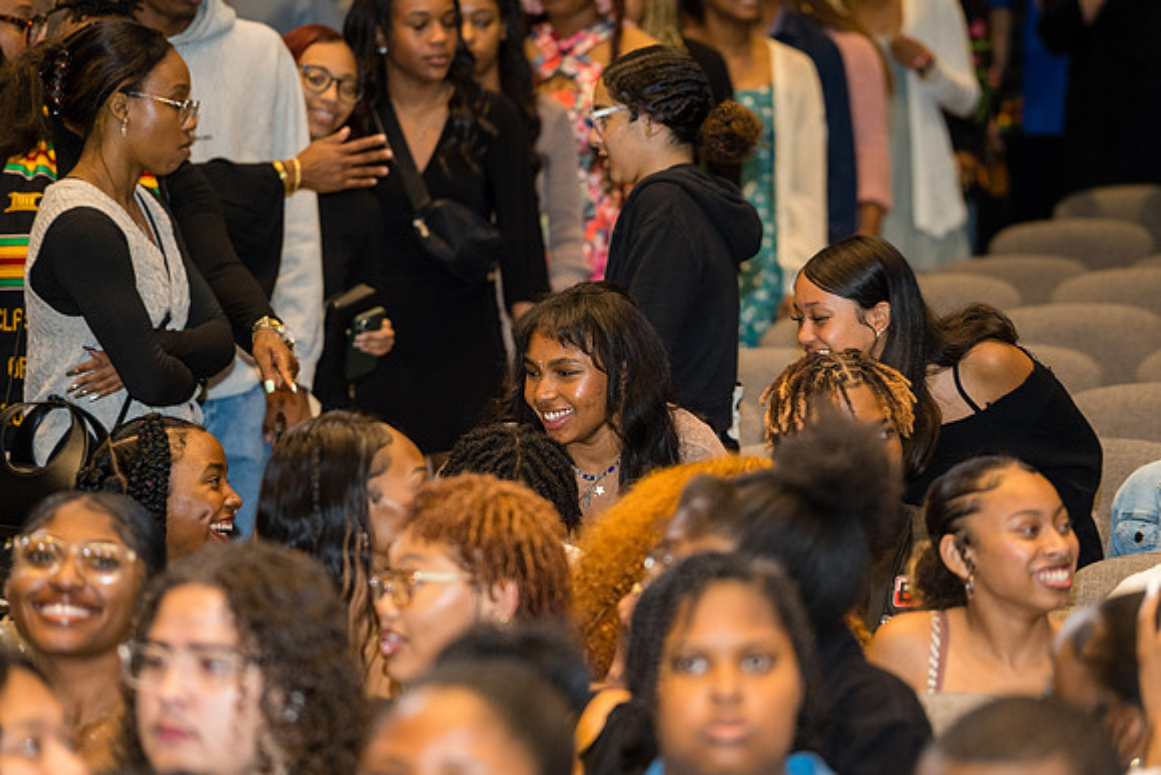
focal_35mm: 189
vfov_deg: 7.3
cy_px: 393
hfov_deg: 10.9
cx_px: 589
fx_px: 6089
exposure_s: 1/250
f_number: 4
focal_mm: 186
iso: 4000
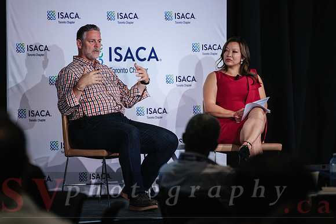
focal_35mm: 234
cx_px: 149
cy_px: 112
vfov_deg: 5.9
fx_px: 2182
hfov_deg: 8.8
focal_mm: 140
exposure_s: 1/80
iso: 800
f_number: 2.8
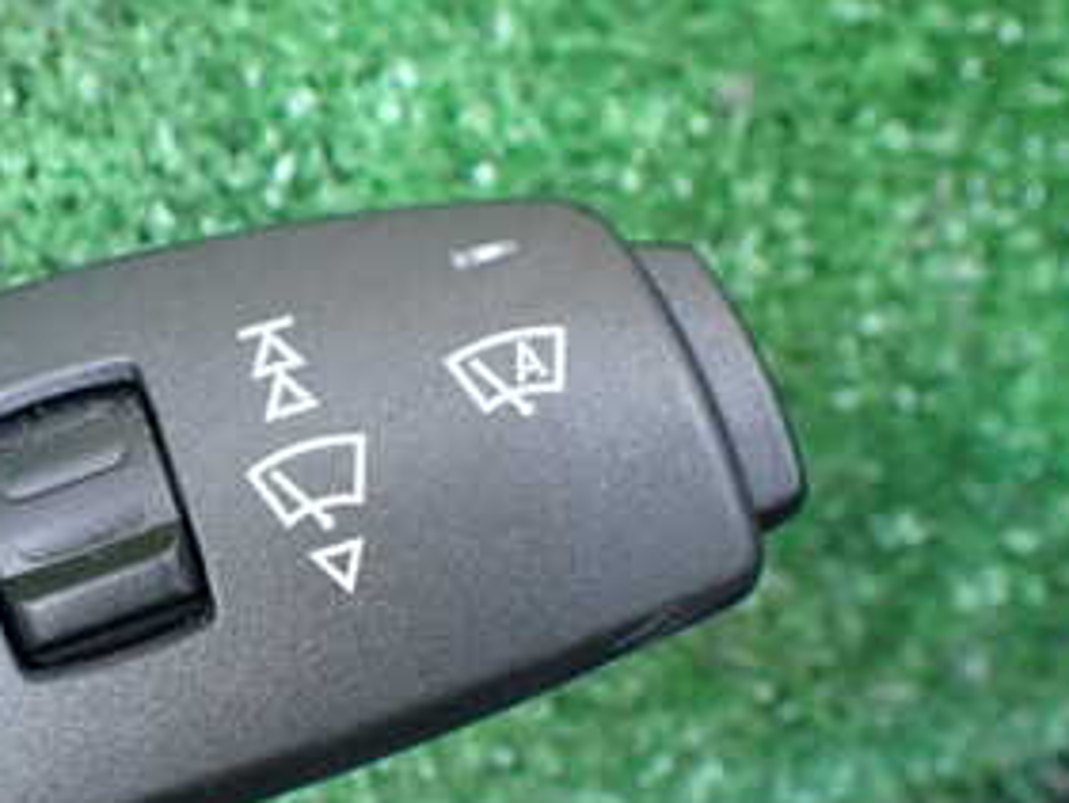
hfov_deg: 28.8
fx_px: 1977
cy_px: 487
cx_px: 68
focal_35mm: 64
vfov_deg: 22.9
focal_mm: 5.4
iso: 800
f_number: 2.3
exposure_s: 1/100
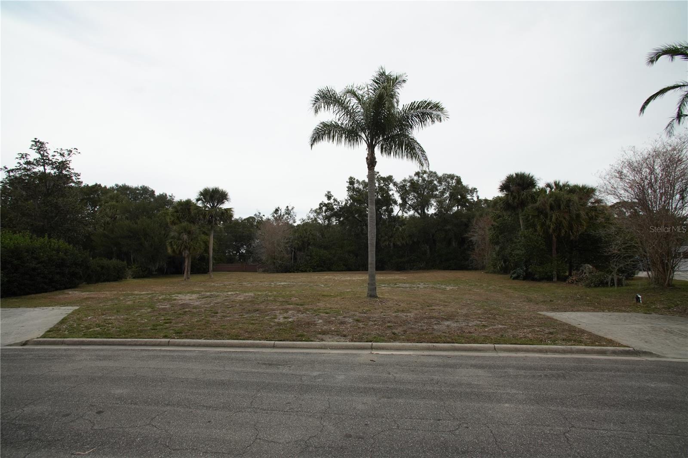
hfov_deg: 90.5
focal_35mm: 18
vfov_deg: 67.8
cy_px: 229
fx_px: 341
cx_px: 344
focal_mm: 11.9
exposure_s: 1/800
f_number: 6.3
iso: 500
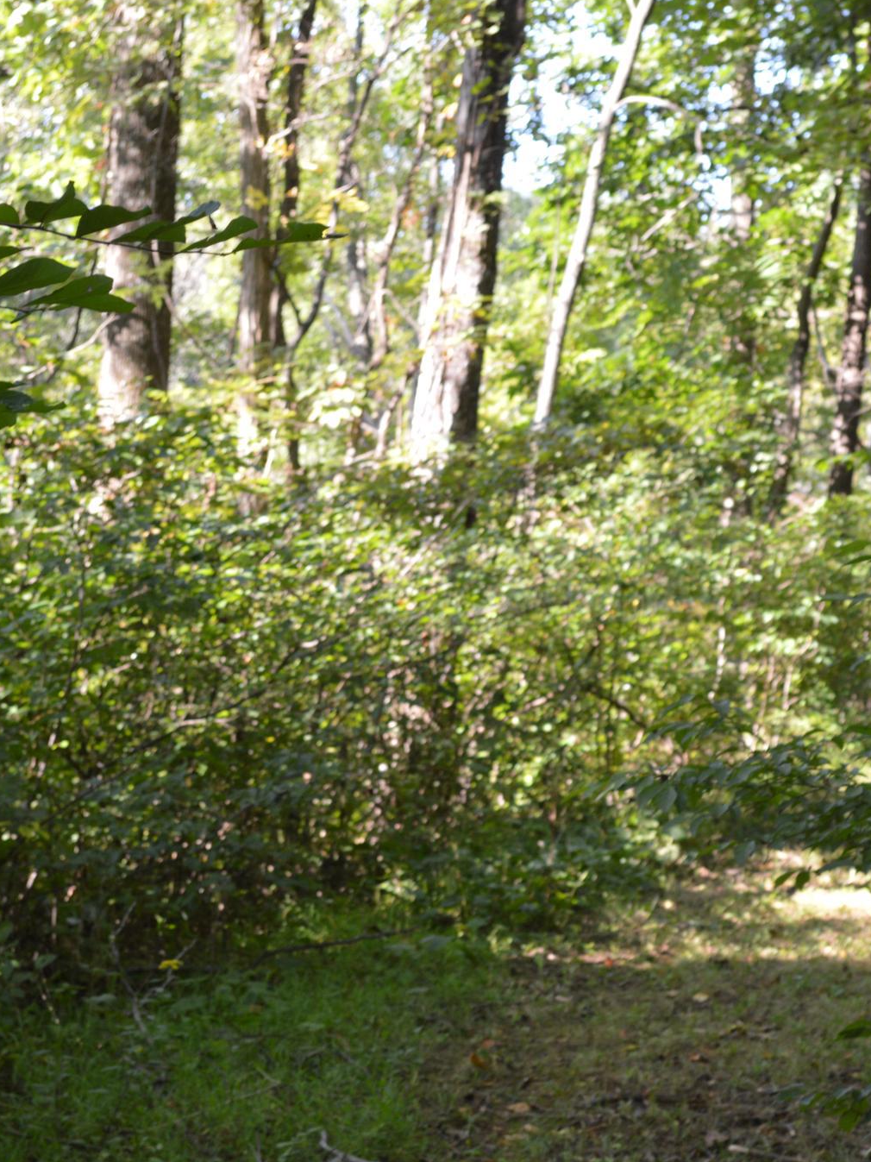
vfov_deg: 21.3
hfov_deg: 16.0
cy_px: 577
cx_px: 598
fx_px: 3087
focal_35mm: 92
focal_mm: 42
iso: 400
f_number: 5.3
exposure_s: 1/80
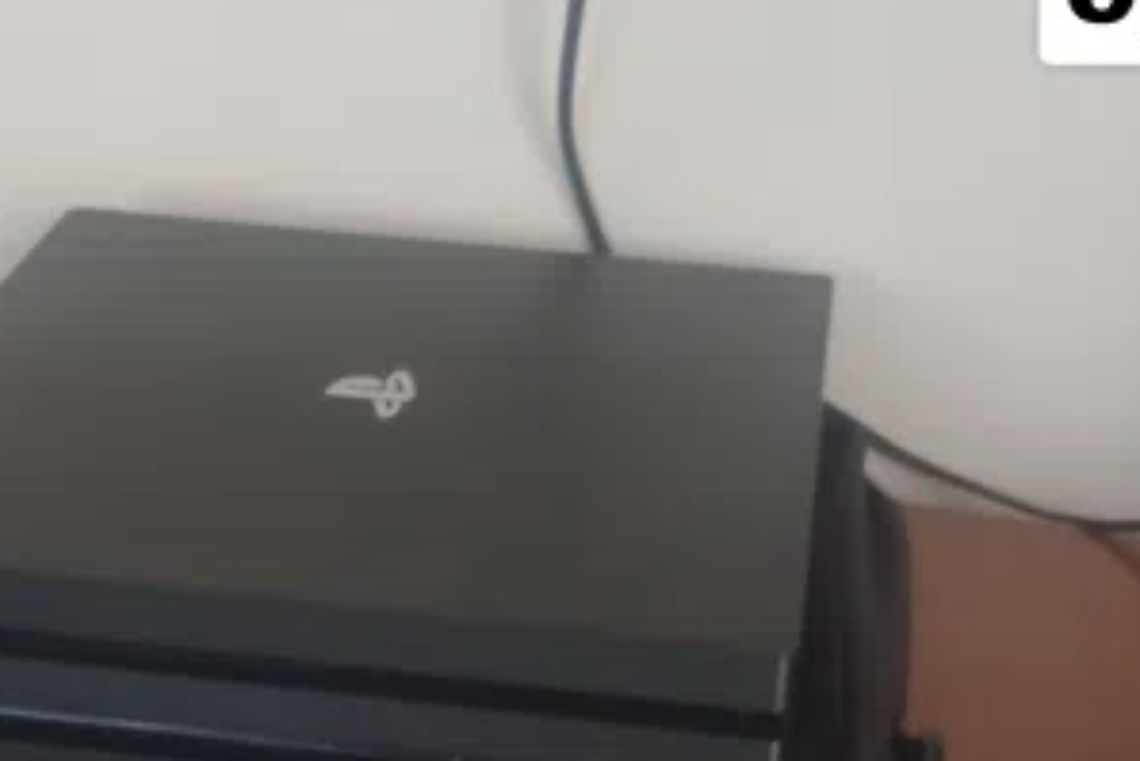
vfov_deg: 23.1
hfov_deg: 34.4
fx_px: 1837
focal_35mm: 58
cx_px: 463
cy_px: 616
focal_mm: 3.98
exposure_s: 1/25
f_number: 1.8
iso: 400
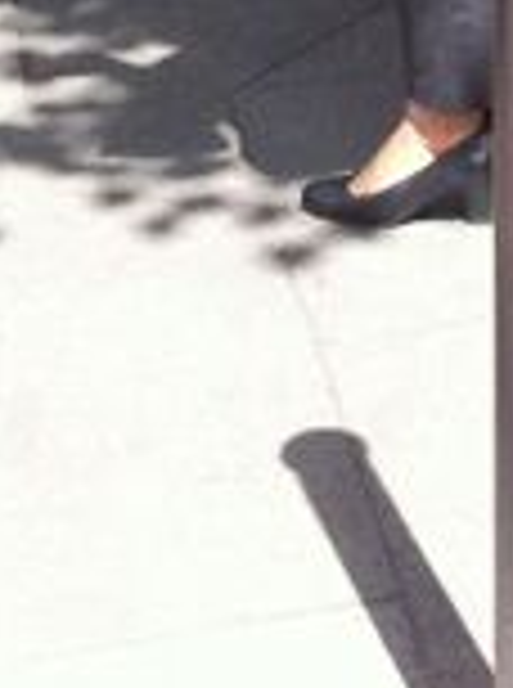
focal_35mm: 147
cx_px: 702
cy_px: -722
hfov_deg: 9.8
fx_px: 2917
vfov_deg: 11.9
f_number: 2.8
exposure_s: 1/359
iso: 80
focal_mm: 3.85
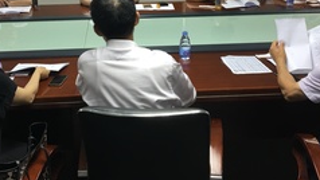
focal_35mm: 53
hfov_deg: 39.1
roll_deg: +0.1
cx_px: 144
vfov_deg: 22.4
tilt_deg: -15.6
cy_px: 40
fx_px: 450
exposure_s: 1/17
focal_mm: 4.15
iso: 40
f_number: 2.2
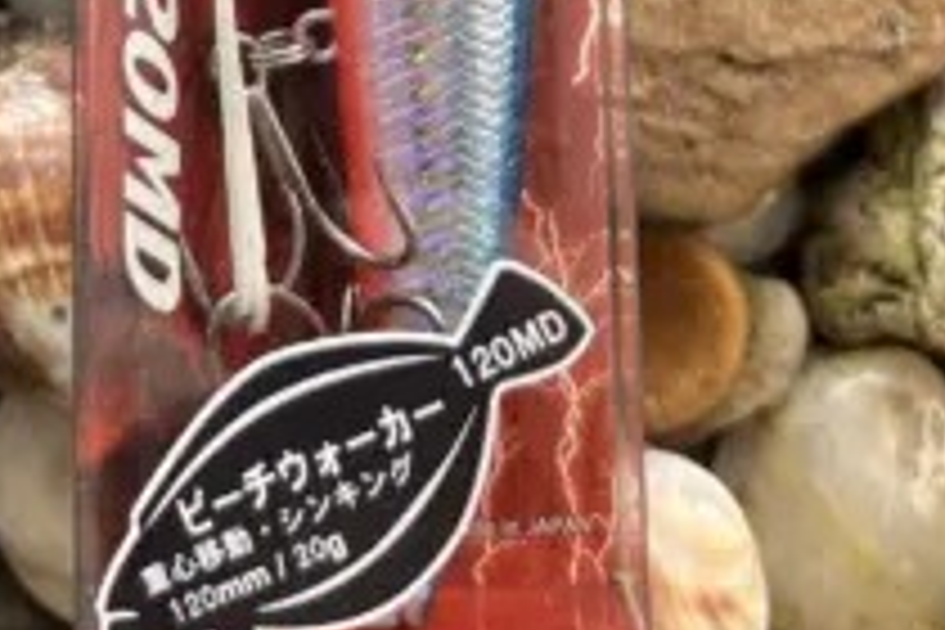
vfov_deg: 18.6
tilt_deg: -73.0
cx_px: 306
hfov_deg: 30.7
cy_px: -297
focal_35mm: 65
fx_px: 1706
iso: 80
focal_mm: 5.1
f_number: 1.6
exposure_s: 1/121
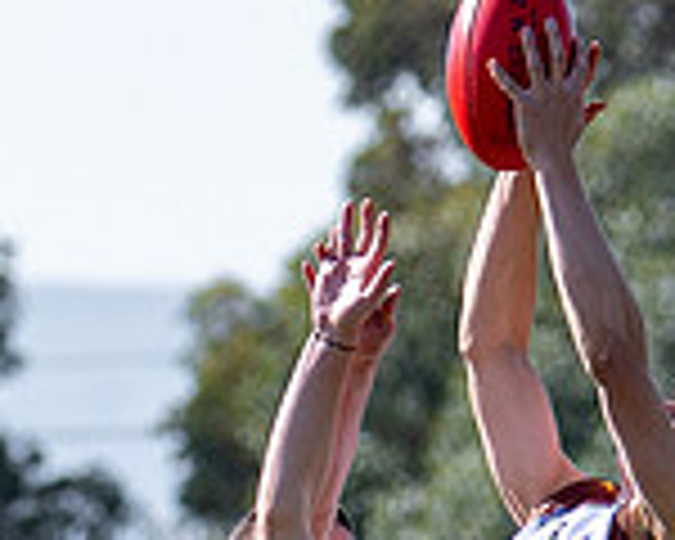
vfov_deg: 1.1
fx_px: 28787
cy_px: 1364
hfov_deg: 1.3
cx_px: 623
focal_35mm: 1441
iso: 100
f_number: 3.2
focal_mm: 120
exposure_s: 1/1000
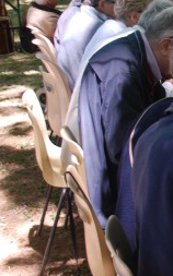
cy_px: 86
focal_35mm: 93
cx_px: 346
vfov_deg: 22.2
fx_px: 702
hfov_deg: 12.4
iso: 200
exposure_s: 1/60
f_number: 4.2
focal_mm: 24
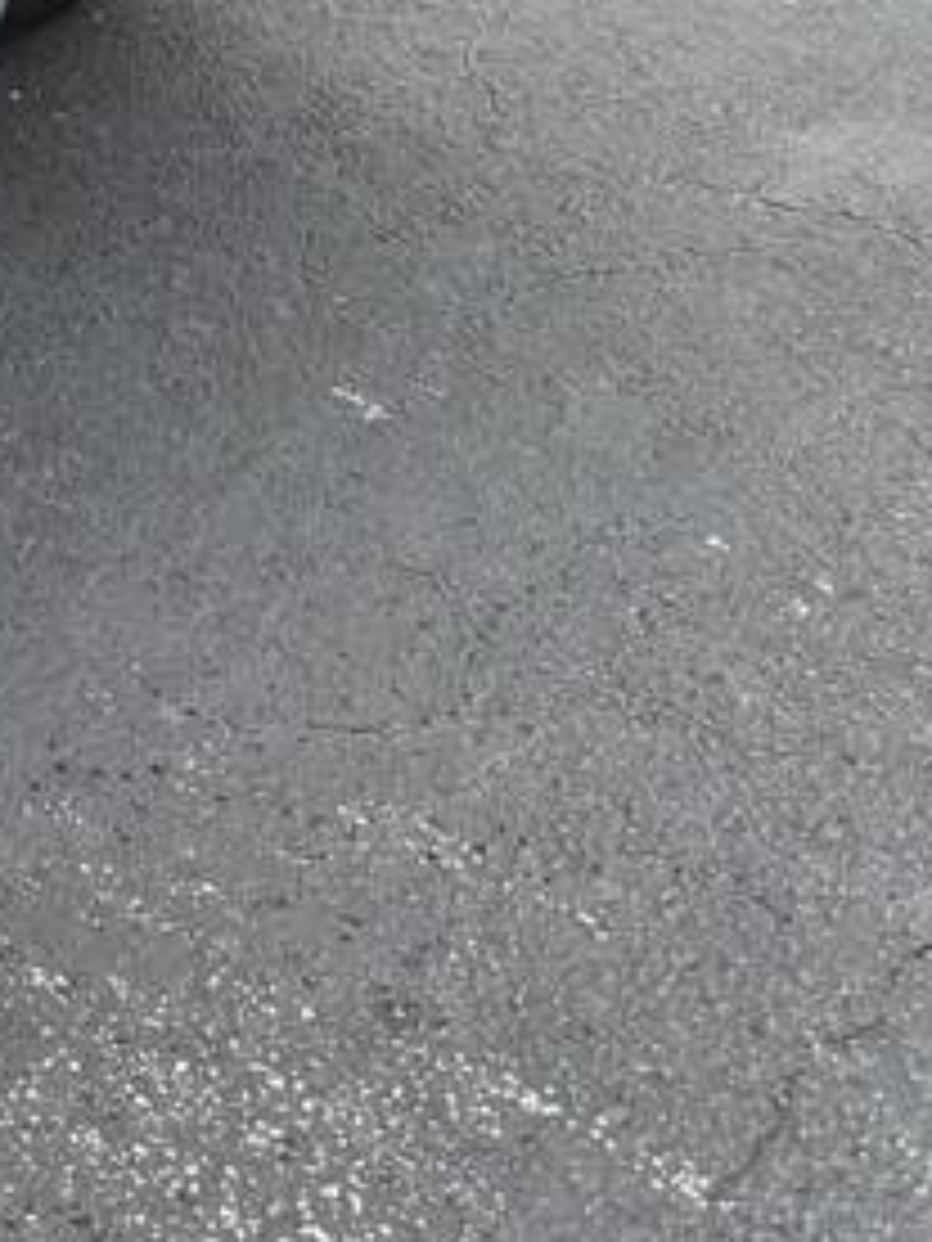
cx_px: -1047
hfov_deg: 13.6
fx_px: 3195
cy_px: -392
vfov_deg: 20.1
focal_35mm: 89
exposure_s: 1/1088
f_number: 1.8
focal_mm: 5.4
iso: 80
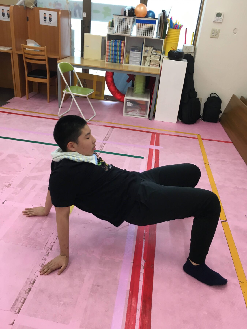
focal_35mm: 29
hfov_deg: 48.2
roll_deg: -4.4
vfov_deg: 61.7
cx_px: 124
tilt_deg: -28.6
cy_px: 164
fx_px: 276
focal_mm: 4.15
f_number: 2.2
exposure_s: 1/30
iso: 40
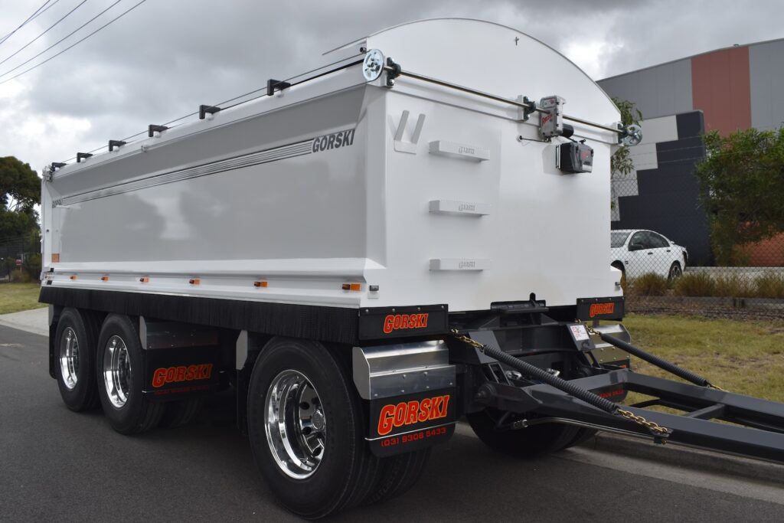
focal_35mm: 32
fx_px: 686
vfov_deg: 41.7
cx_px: 392
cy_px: 262
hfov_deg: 59.5
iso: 200
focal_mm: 21
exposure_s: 1/320
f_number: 9
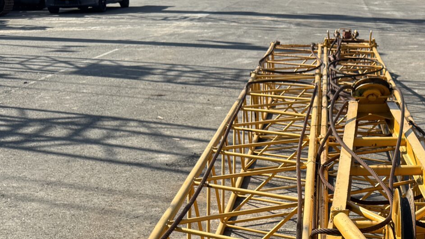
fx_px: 800
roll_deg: +1.2
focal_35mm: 71
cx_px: 339
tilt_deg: -25.7
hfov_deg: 29.1
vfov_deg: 15.6
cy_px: 360
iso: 80
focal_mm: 6.76
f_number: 1.78
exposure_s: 1/2415
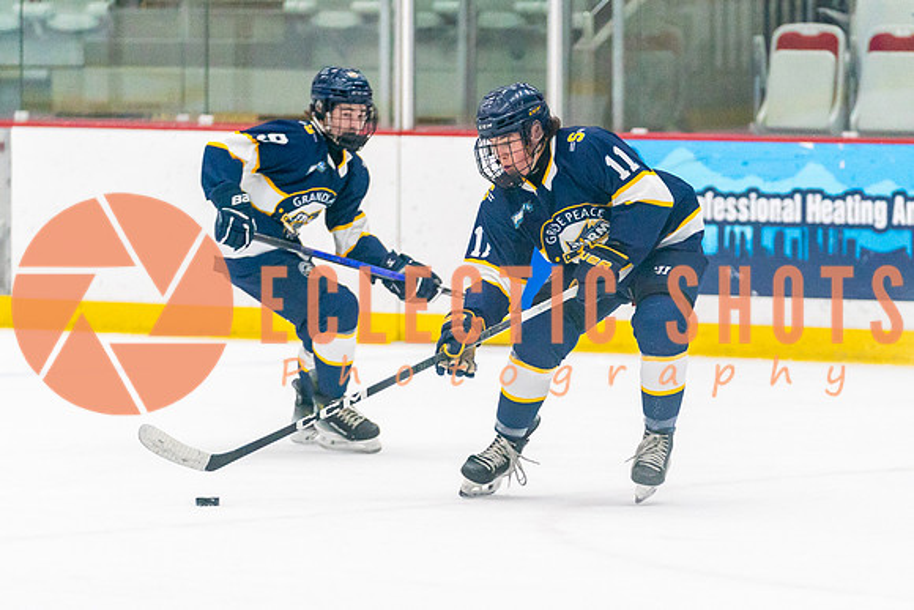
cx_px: 513
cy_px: 405
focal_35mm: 261
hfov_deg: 7.9
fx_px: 6640
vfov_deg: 5.3
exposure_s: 1/1250
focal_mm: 152
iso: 3200
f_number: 2.8
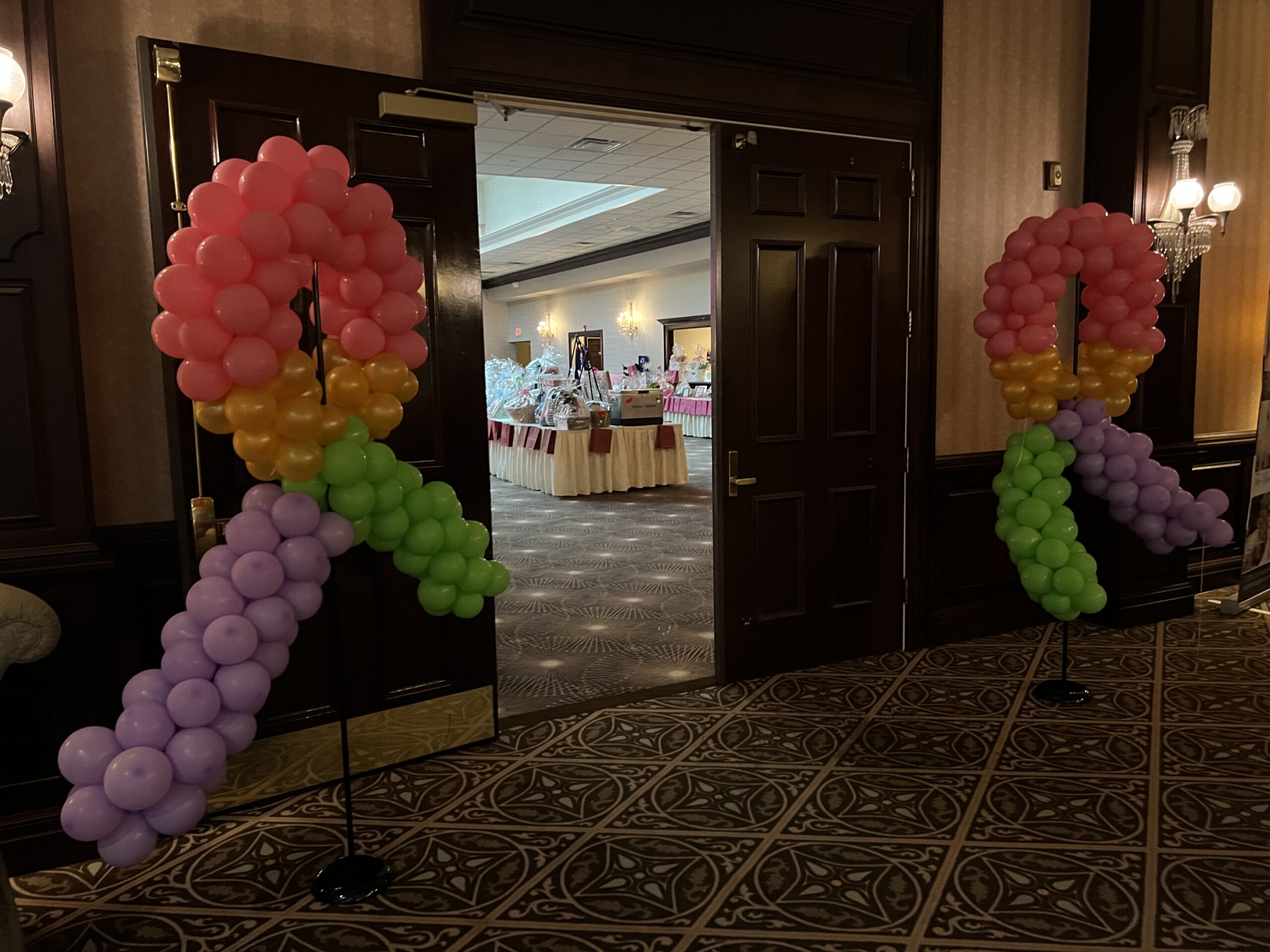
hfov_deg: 67.3
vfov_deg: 53.1
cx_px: 635
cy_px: 476
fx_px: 954
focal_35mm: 26
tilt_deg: -5.5
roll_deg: +1.7
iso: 800
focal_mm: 5.7
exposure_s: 1/30
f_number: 1.5
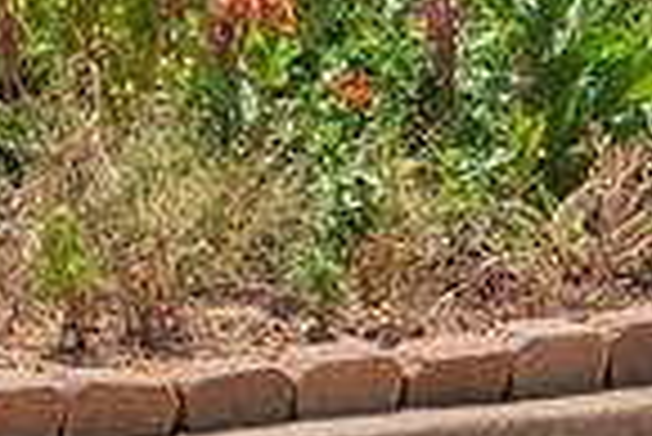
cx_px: -641
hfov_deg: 8.0
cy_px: -751
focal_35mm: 247
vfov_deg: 5.3
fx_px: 4478
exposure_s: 1/200
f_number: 8
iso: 100
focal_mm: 35
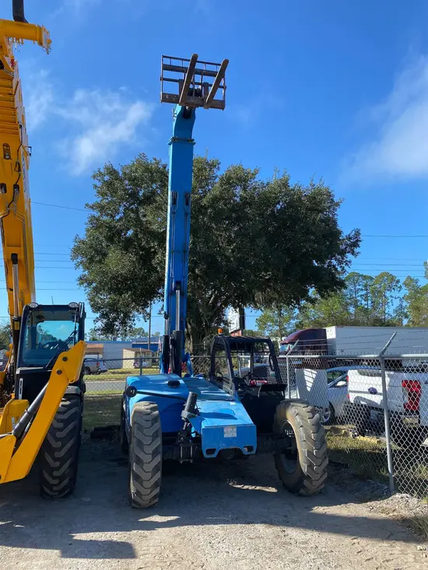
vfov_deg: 67.3
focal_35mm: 26
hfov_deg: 53.1
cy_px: 285
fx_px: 429
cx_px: 214
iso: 32
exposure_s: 1/1272
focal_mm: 4.25
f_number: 1.8
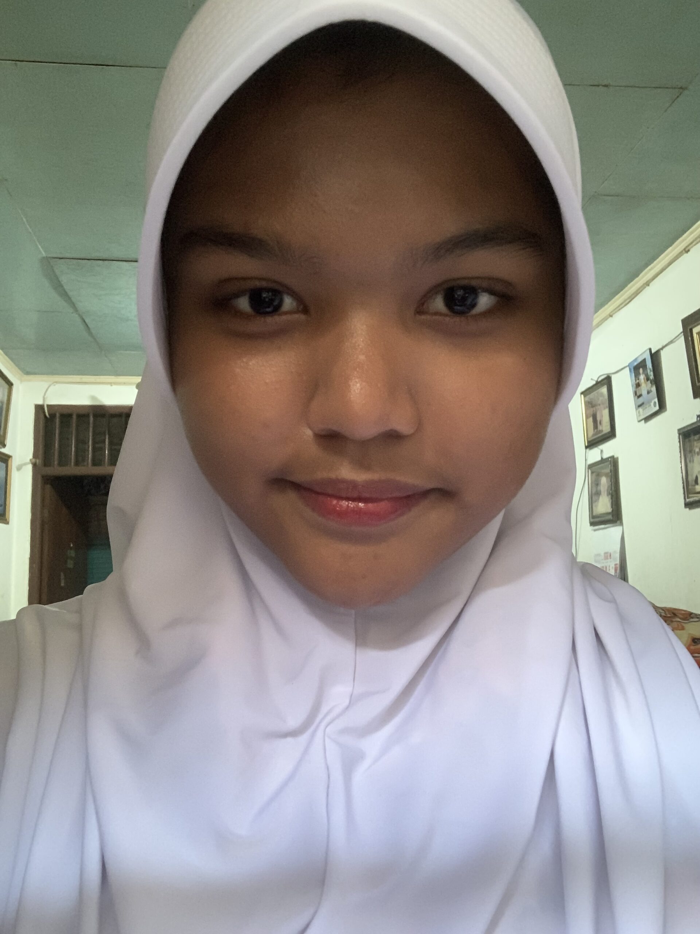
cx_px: 350
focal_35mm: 32
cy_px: 467
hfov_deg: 44.2
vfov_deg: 56.8
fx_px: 863
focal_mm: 2.87
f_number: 2.2
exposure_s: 1/15
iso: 640
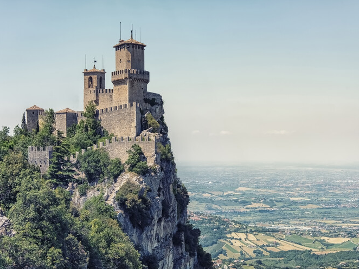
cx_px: 184
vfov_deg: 17.4
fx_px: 882
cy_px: 134
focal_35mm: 85
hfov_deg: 23.0
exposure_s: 1/160
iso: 64
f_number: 6.3
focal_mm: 78
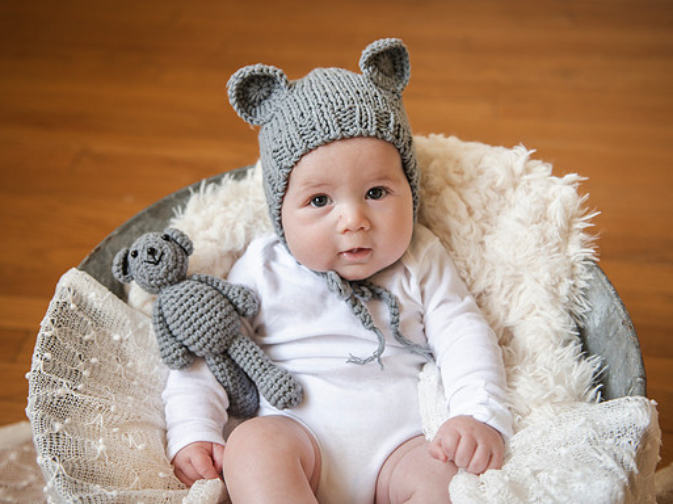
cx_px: 315
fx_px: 816
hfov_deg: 44.8
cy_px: 249
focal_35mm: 42
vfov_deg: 34.3
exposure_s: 1/160
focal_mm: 38
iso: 800
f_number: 3.2
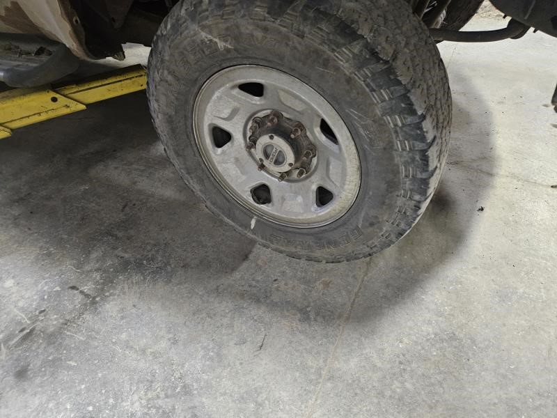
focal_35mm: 23
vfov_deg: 58.9
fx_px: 370
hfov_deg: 73.9
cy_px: 209
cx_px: 278
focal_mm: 5.4
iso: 1000
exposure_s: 1/24
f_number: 1.8
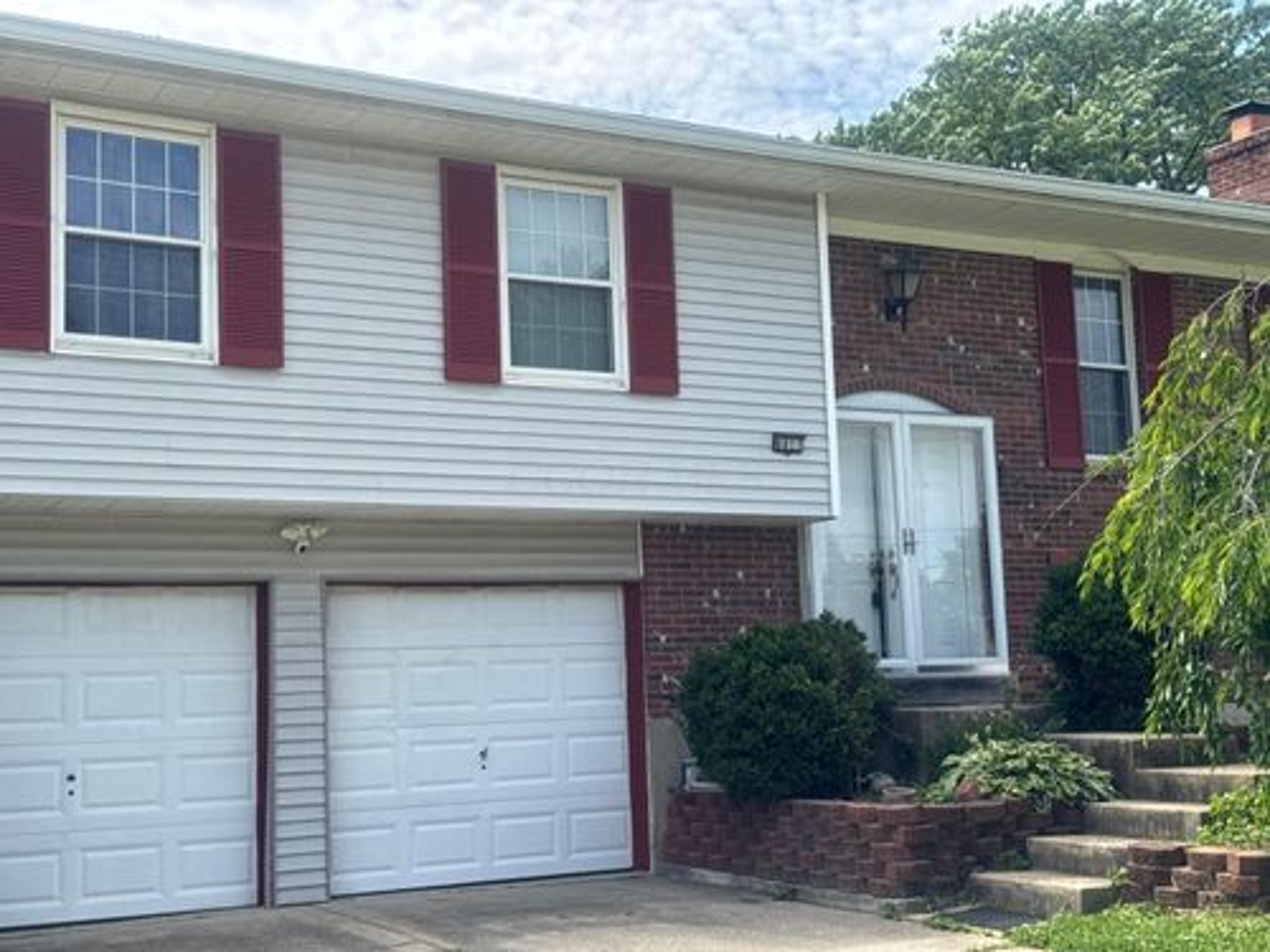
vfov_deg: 30.3
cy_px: 476
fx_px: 1761
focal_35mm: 48
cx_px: 635
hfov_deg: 39.7
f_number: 1.78
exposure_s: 1/2252
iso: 64
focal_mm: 6.76
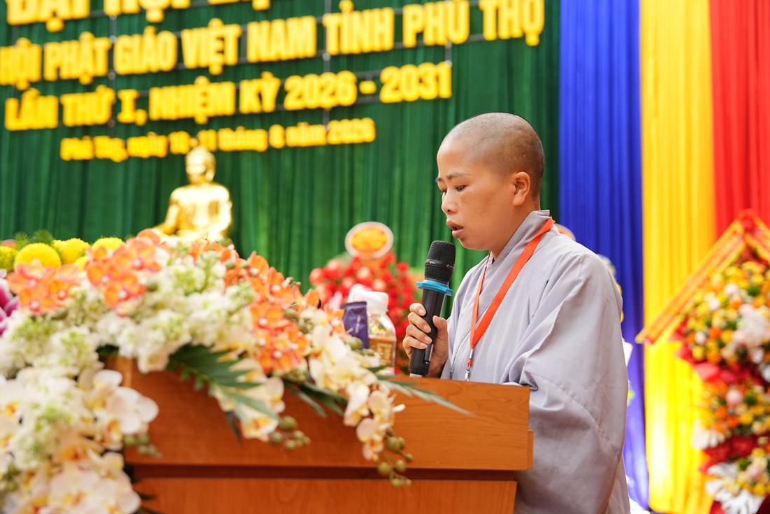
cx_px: 353
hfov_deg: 40.3
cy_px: 251
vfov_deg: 27.5
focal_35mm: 49
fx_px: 1048
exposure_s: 1/100
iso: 1250
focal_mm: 45
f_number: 2.8
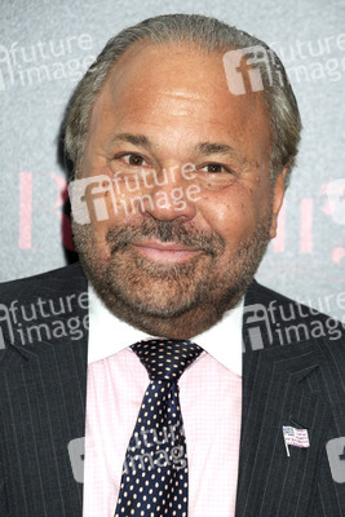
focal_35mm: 200
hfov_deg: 6.9
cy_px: 258
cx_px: 172
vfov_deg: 10.3
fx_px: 2872
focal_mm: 200
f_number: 6.3
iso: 500
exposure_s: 1/250
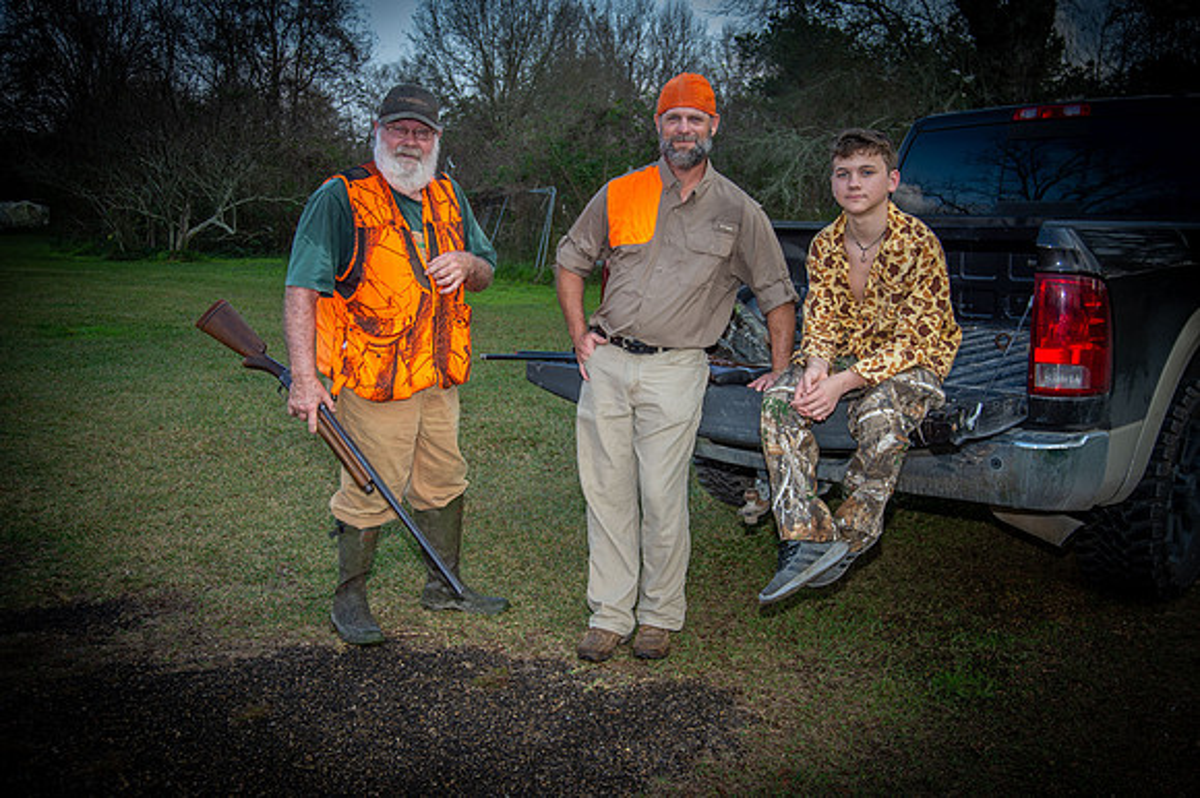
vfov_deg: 38.8
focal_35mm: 34
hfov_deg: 55.8
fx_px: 1133
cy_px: 399
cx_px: 600
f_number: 6.3
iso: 250
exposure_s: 1/160
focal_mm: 34
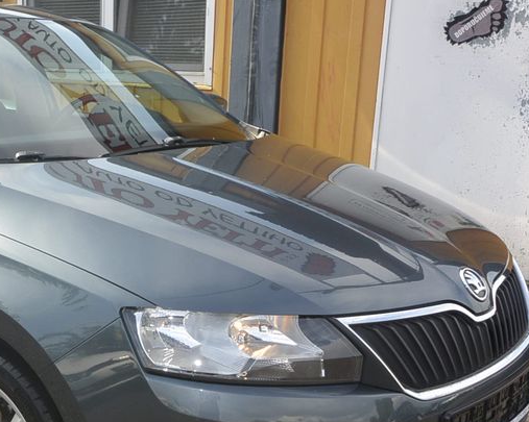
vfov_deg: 27.3
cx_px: 71
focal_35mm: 55
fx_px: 861
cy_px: 304
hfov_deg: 32.7
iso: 160
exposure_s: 1/250
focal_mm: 11
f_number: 6.3
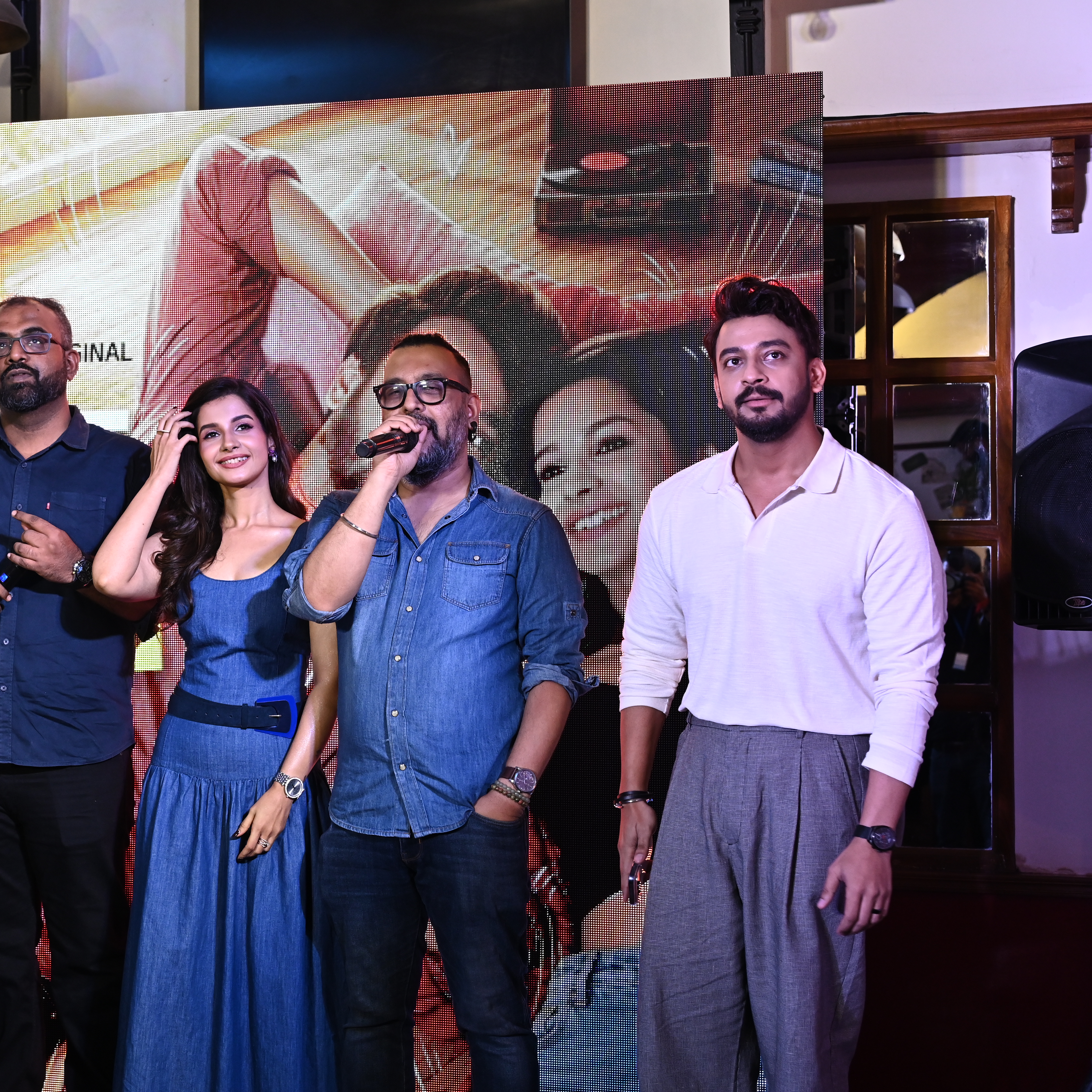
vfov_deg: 30.0
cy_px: 542
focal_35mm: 57
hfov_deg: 29.6
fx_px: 2034
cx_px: 273
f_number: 4
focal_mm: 44
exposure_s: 1/200
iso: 1600
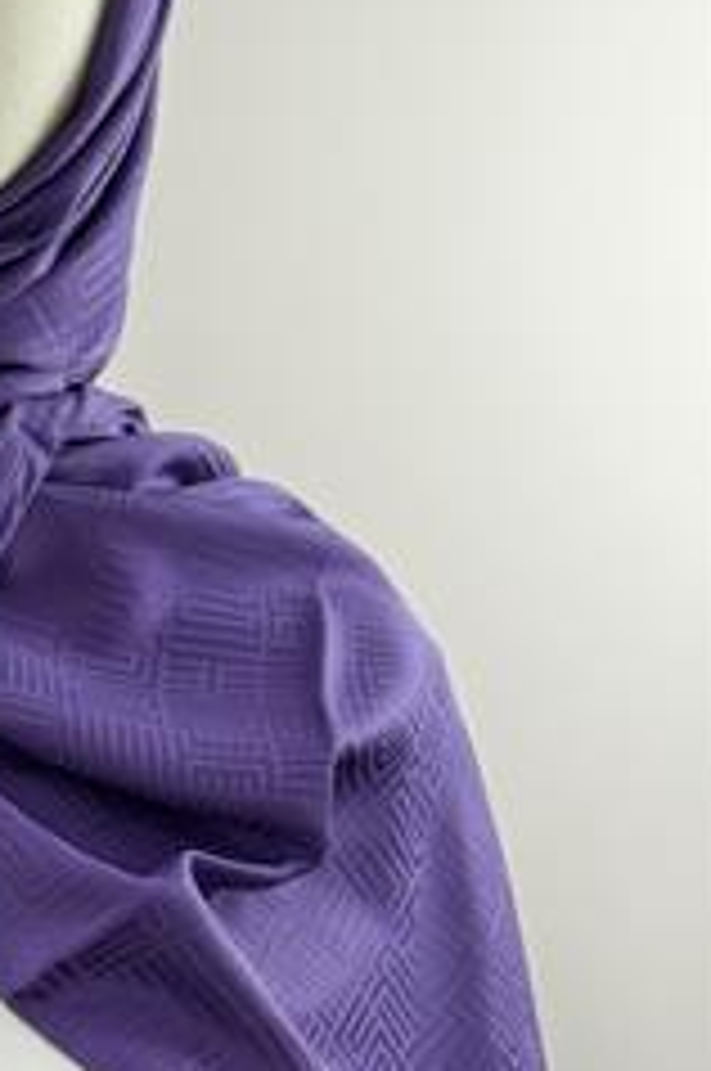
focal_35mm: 112
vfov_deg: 18.3
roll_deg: -0.5
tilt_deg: +1.1
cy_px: 560
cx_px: -162
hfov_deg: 11.9
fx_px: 3327
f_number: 1.78
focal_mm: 6.76
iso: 80
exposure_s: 1/50
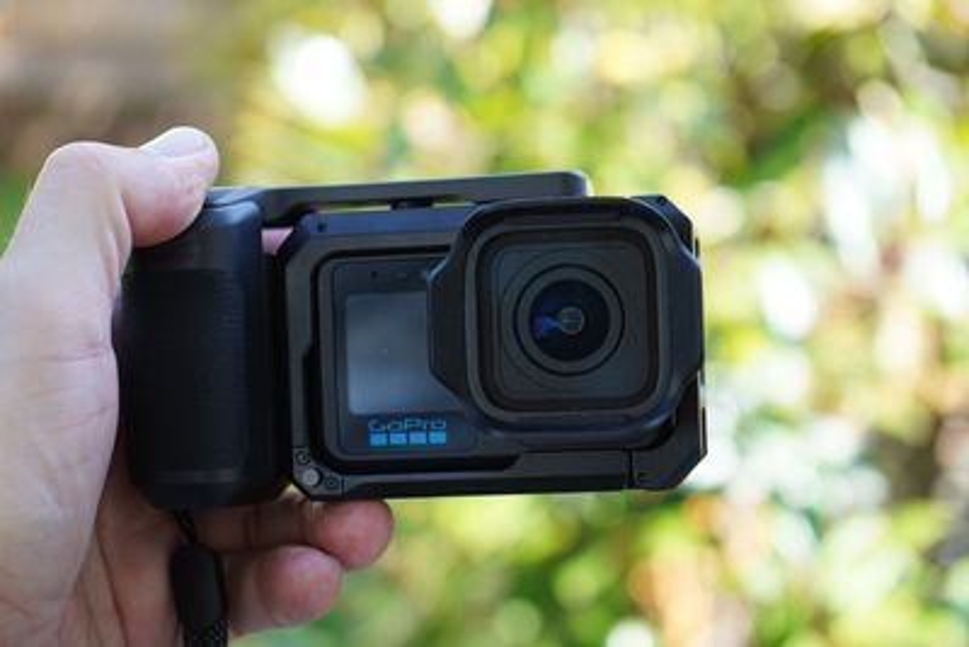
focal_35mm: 70
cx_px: 484
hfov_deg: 28.8
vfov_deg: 19.5
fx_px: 1885
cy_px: 324
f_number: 5.6
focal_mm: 70
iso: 250
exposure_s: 1/80
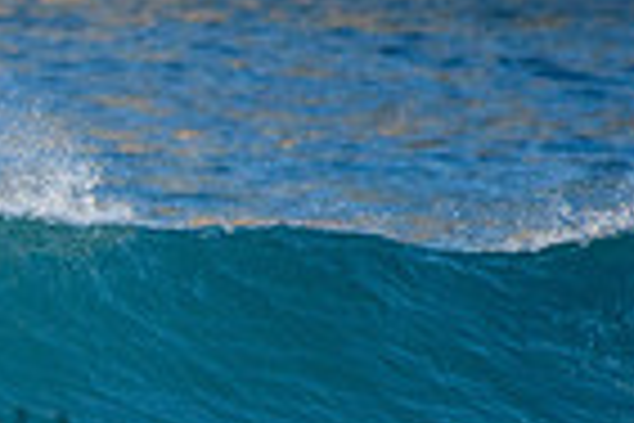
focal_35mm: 2052
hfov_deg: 1.0
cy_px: 389
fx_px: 36135
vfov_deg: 0.7
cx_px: -405
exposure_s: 1/2000
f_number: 5.6
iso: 560
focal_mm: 500
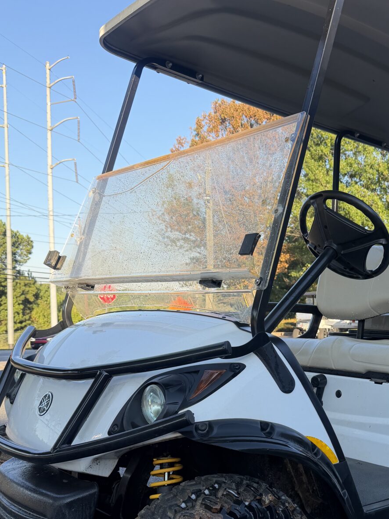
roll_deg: -0.9
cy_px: 344
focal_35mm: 39
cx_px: 274
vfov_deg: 47.1
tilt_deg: -4.5
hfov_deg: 36.2
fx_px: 585
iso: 100
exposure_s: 1/1156
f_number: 1.78
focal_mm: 6.76
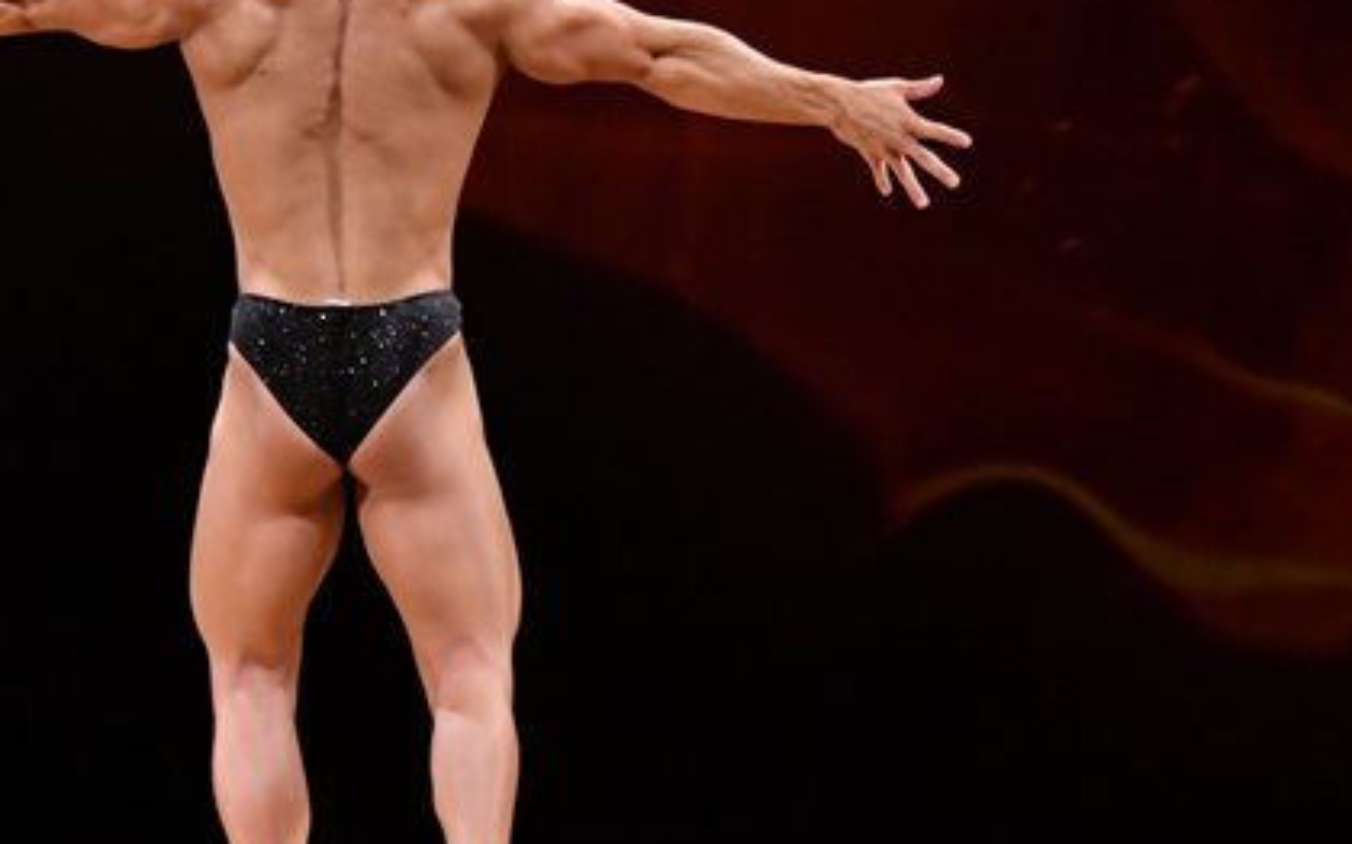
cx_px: 423
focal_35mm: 423
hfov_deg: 5.0
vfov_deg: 3.1
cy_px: 319
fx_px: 15578
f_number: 5.6
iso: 4000
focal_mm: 150
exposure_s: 1/400
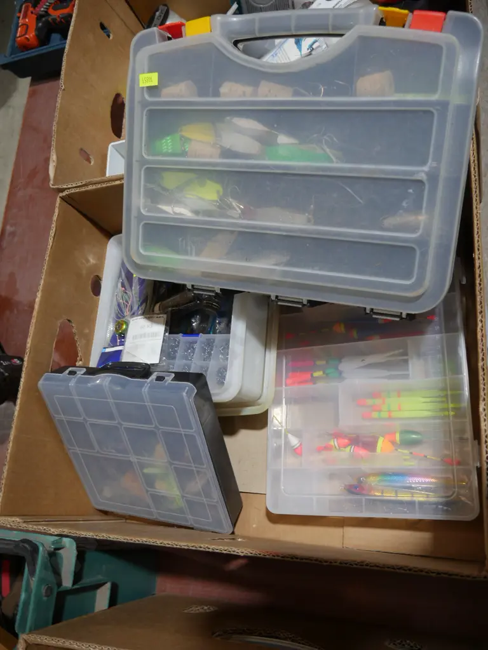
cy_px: 325
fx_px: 526
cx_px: 244
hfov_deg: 49.7
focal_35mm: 28
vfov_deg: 63.4
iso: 200
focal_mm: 14
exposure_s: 1/60
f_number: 3.5
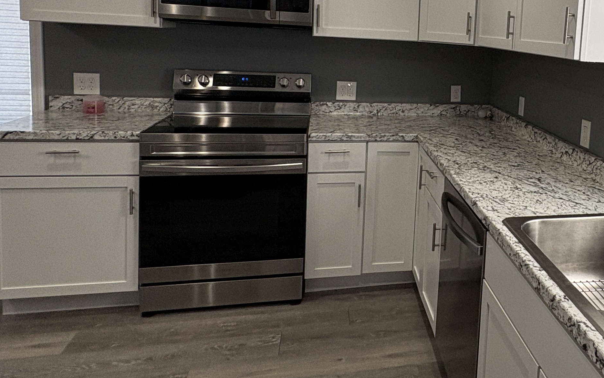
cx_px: 479
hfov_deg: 55.6
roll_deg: -3.3
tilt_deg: -6.0
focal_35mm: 32
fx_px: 527
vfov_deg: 38.3
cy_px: 87
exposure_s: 1/137
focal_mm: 2.22
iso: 100
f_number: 2.2
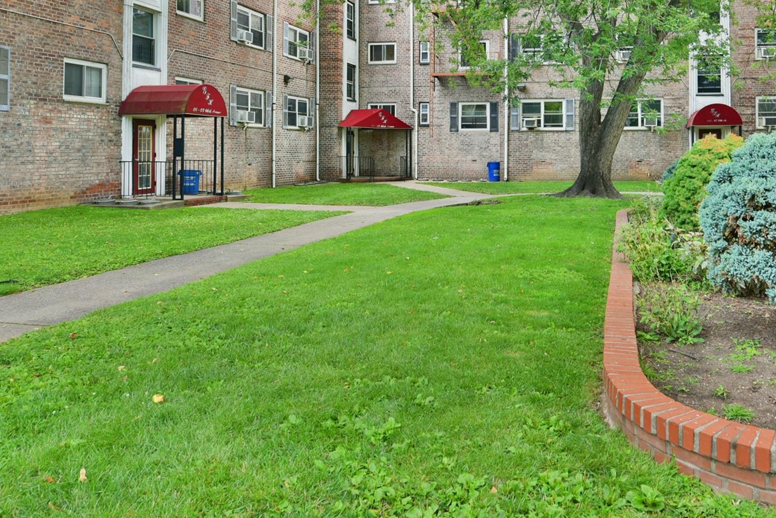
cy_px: 135
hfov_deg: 59.0
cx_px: 511
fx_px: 668
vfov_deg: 41.2
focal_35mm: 31
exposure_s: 1/100
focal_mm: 20
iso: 200
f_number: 7.1
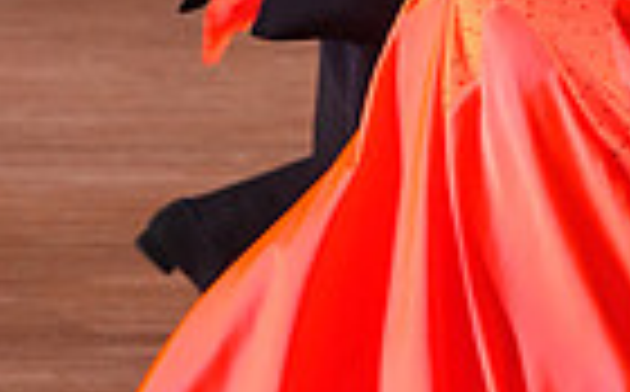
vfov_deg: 2.6
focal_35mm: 495
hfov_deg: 4.2
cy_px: -198
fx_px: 8485
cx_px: 569
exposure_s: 1/200
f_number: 5
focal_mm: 117
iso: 4000
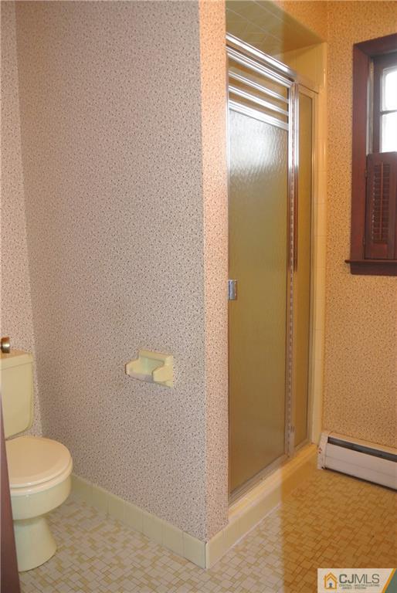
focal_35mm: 27
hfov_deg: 48.0
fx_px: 445
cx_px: 198
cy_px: 296
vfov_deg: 67.3
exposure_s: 1/60
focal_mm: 10
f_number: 3.5
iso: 800
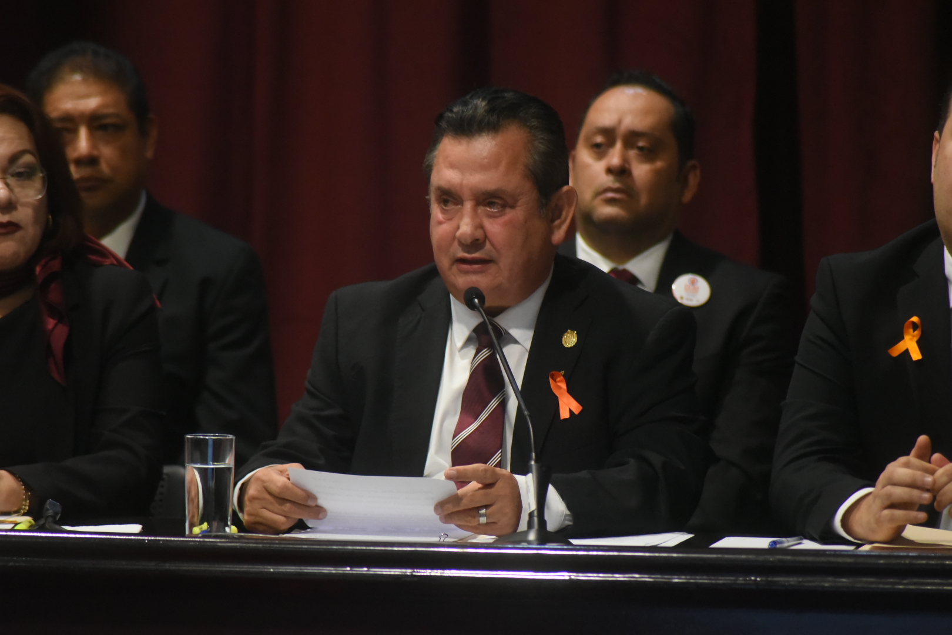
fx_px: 7933
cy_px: 318
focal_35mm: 300
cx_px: 476
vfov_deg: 4.6
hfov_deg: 6.9
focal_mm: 300
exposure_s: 1/320
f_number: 5.6
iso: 8000
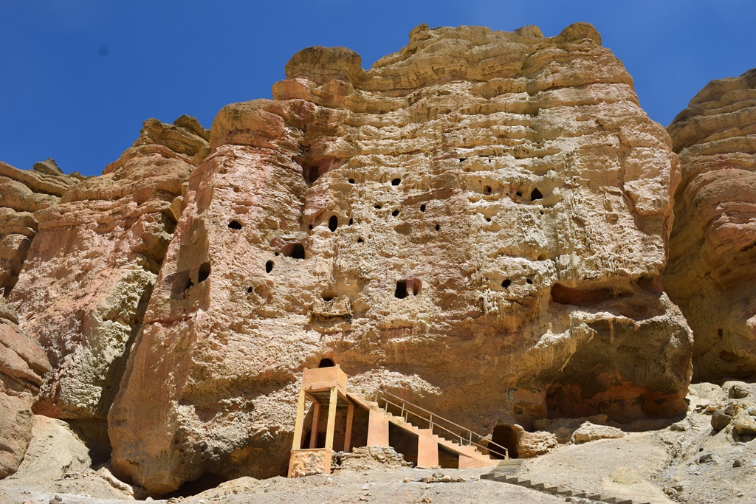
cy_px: 252
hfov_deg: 67.4
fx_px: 567
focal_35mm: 27
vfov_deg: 47.9
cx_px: 378
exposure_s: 1/500
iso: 320
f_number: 11
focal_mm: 18
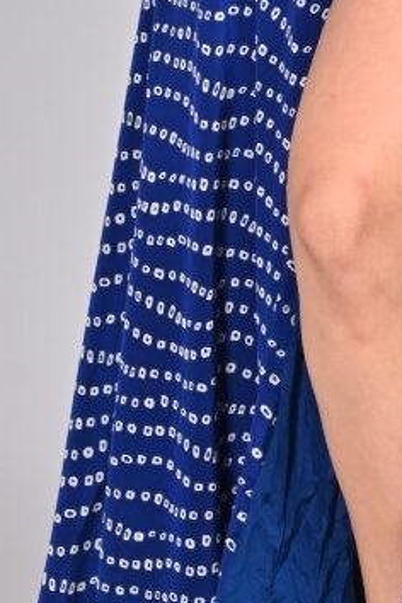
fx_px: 4371
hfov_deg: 5.2
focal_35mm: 261
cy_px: -93
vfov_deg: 7.8
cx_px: 555
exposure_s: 1/160
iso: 320
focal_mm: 57
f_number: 8
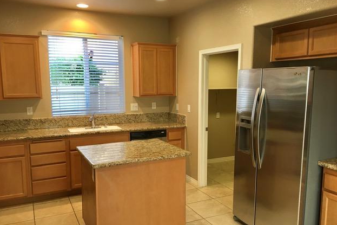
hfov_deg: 60.3
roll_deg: -0.3
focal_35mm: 31
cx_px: 171
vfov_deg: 42.3
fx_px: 290
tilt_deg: -7.2
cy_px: 122
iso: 80
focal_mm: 4.15
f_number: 2.2
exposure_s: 1/30
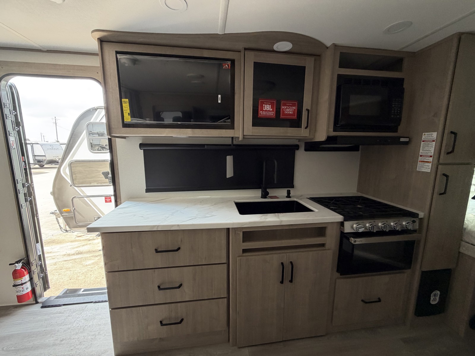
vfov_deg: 85.7
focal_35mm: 14
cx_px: 238
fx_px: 192
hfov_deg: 102.1
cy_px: 178
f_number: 2.2
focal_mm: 2.22
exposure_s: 1/121
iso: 125
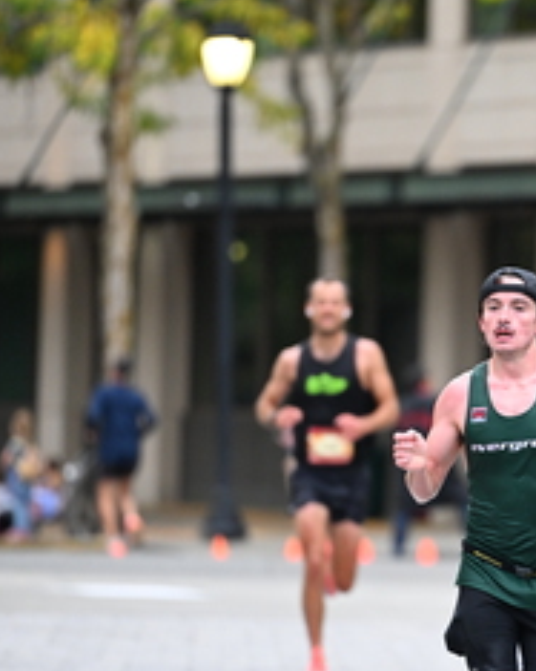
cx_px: 506
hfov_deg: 3.5
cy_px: 370
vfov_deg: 4.4
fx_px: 8750
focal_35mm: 441
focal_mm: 200
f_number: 2.8
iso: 1600
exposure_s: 1/800
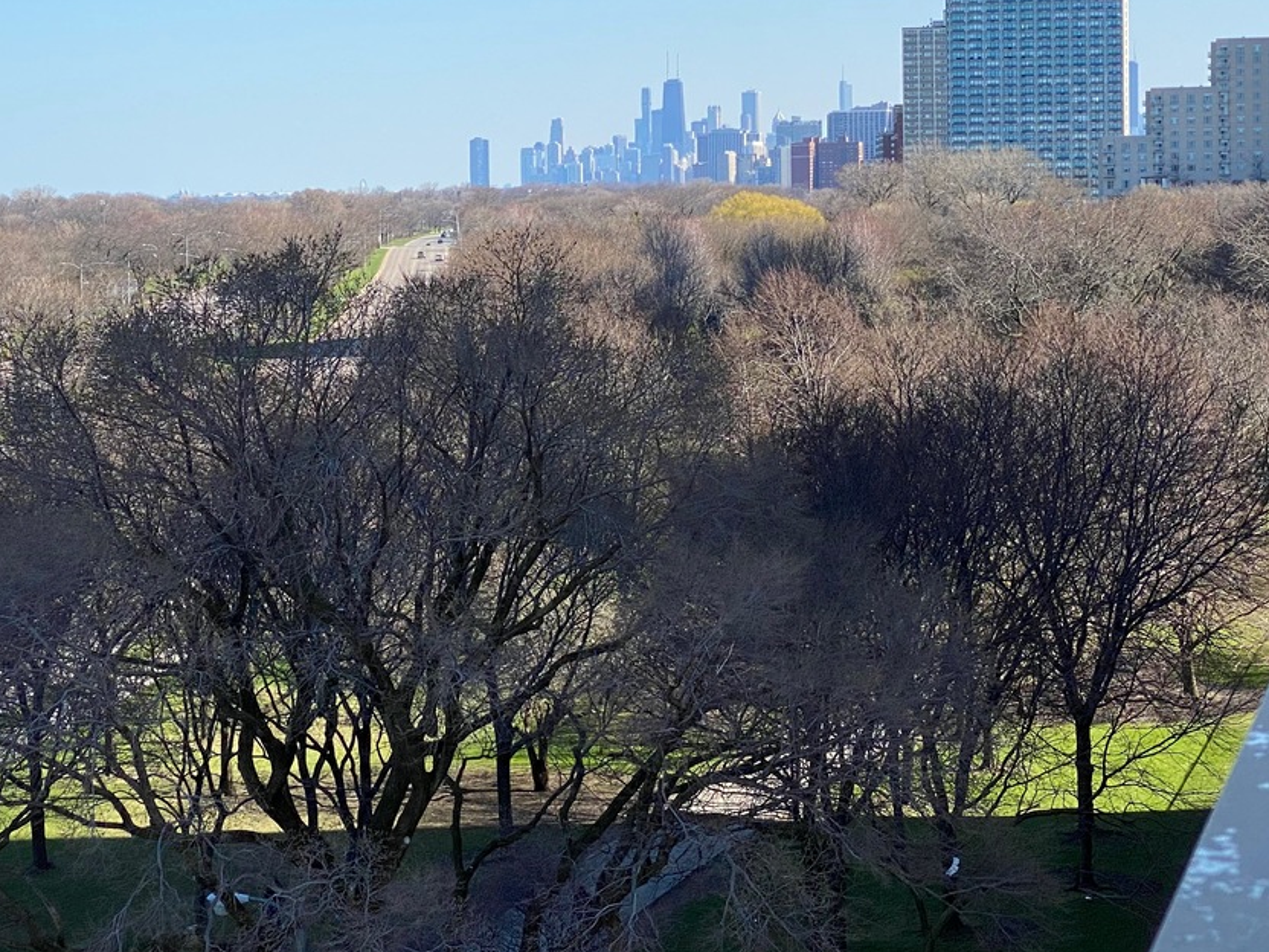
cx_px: 573
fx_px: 3299
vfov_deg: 16.3
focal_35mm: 90
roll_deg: +0.3
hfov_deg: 21.8
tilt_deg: -1.9
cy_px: 258
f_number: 2
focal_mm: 6
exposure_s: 1/1261
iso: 20
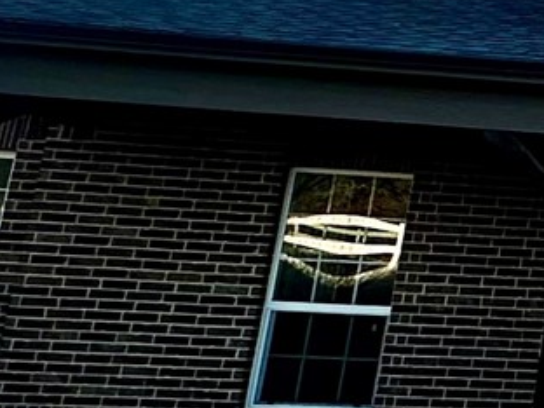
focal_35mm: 92
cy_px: 5
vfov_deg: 15.8
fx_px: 1446
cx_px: 1266
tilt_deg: +13.4
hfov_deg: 14.7
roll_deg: -2.5
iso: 50
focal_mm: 2.22
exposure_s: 1/1304
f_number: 2.2
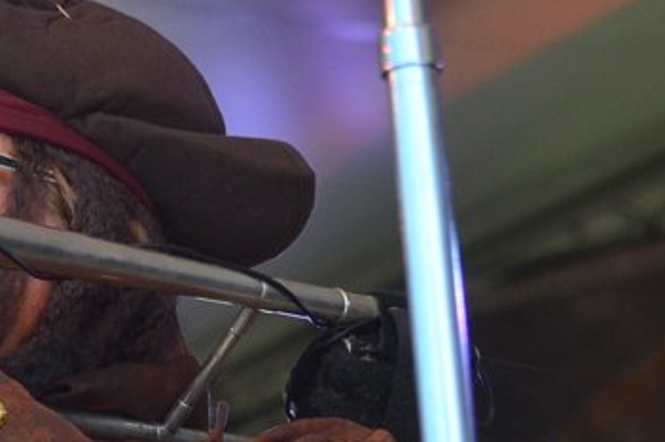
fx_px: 8978
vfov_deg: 2.8
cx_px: -322
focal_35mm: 487
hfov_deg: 4.2
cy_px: 597
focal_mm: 95
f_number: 4.5
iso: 800
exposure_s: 1/1000
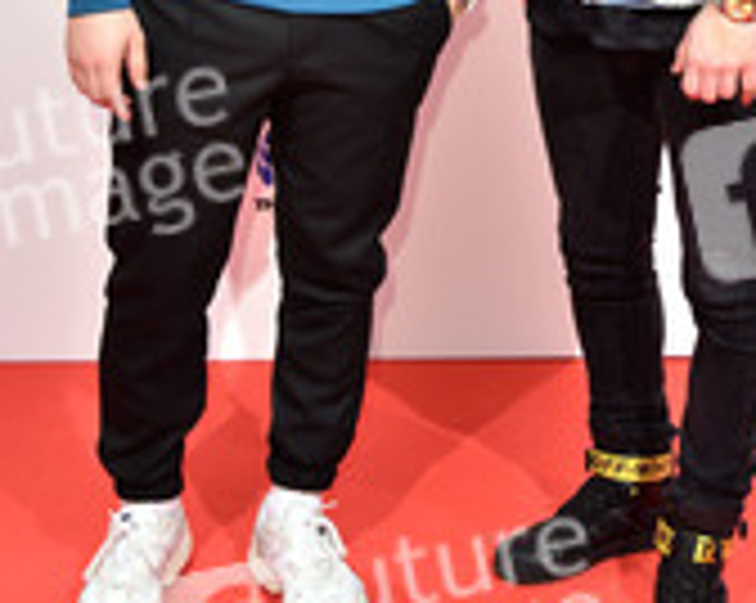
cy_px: -50
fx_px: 1900
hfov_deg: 22.4
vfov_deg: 17.5
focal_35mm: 85
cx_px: 504
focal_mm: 38
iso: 1600
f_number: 5.6
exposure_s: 1/200
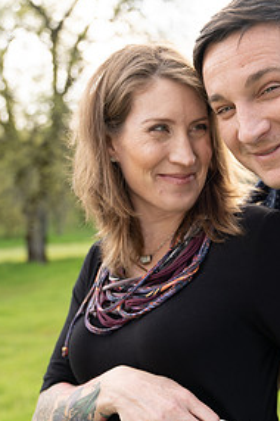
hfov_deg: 25.6
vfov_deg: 38.2
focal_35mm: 52
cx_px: 214
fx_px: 608
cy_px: 197
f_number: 3.2
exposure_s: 1/125
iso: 125
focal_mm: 33
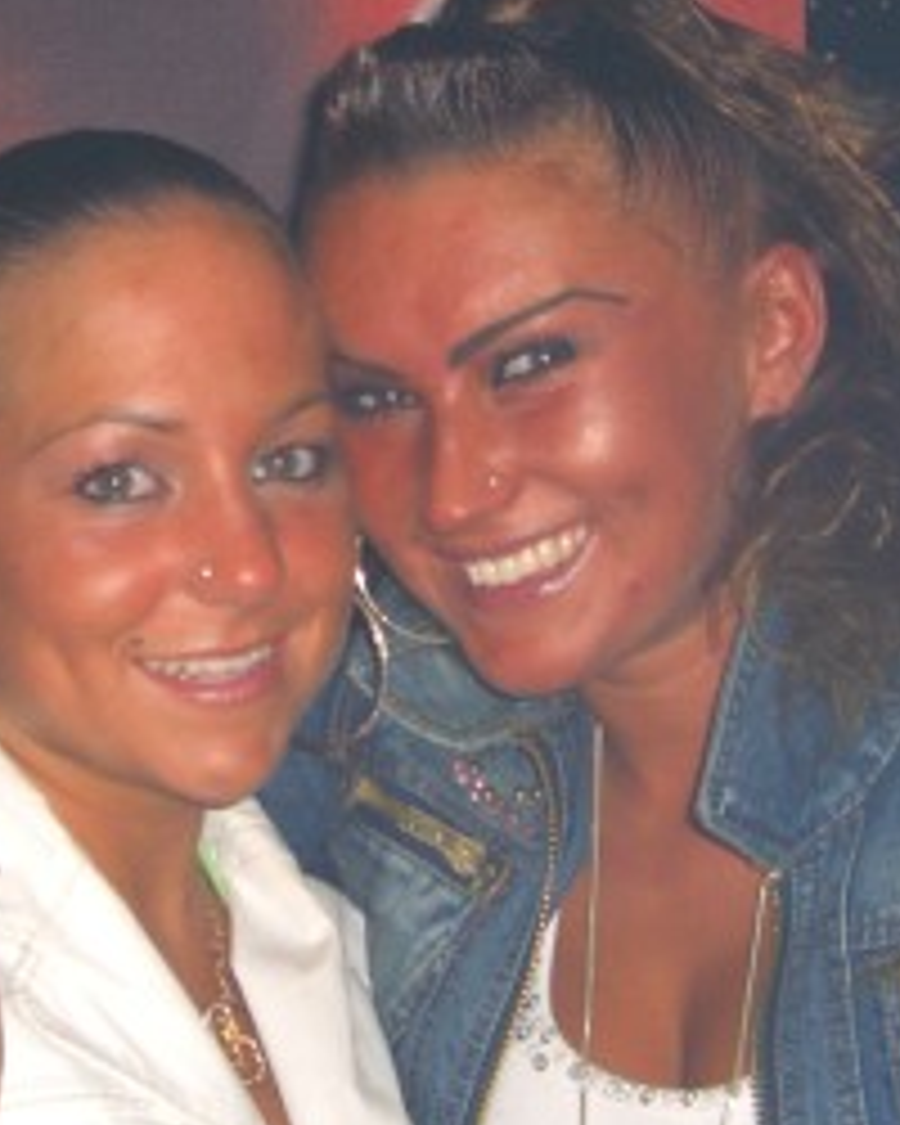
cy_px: 612
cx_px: 342
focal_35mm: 89
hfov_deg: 17.2
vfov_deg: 21.5
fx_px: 2963
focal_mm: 7.9
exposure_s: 1/60
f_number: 2.8
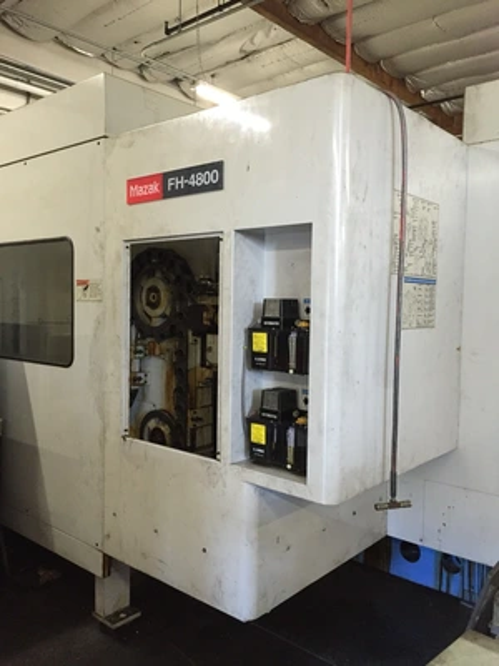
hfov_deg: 48.2
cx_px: 250
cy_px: 333
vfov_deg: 61.7
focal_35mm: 29
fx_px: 557
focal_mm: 4.15
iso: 250
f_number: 2.2
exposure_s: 1/33
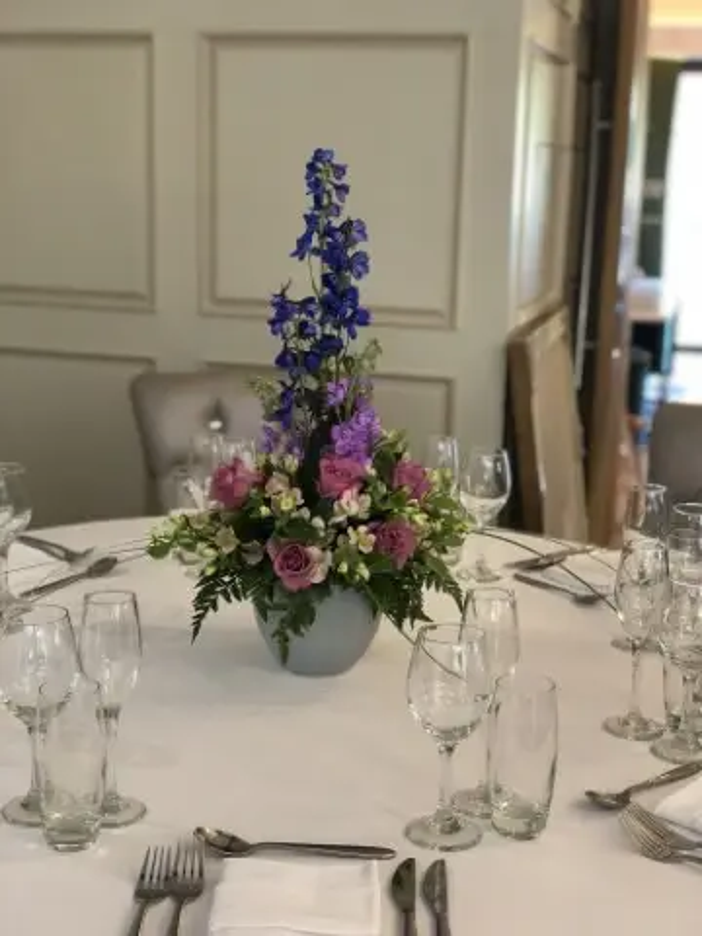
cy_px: 468
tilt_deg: -11.4
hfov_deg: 28.0
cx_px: 351
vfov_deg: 36.8
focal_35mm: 52
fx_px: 1406
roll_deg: -1.0
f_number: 2.4
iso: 160
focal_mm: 6
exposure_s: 1/25
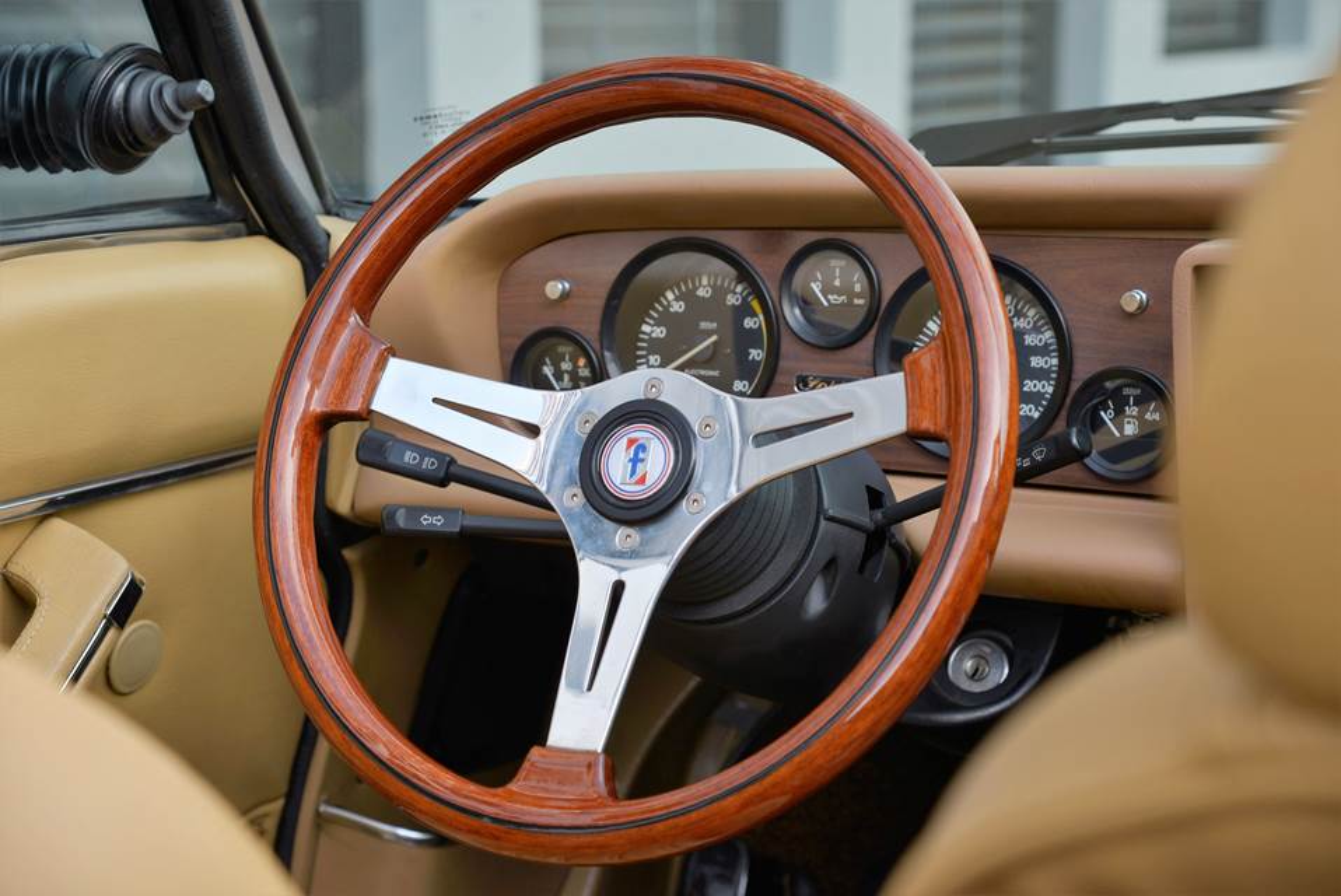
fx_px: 3205
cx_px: 670
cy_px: 448
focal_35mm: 86
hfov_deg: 23.6
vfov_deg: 15.9
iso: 200
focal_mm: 86
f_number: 6.3
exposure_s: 1/125
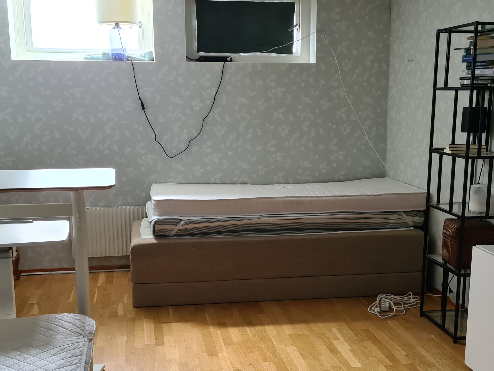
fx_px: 671
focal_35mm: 47
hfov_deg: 40.4
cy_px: 225
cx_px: 260
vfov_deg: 30.8
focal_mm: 5.4
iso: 250
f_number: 1.8
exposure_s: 1/50
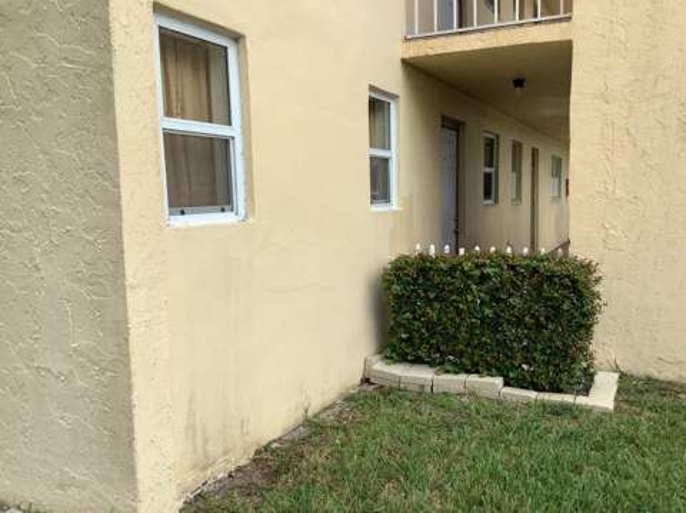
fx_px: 614
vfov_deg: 45.4
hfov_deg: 58.4
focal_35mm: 31
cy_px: 256
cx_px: 343
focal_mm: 3.3
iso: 25
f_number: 2.4
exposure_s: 1/468
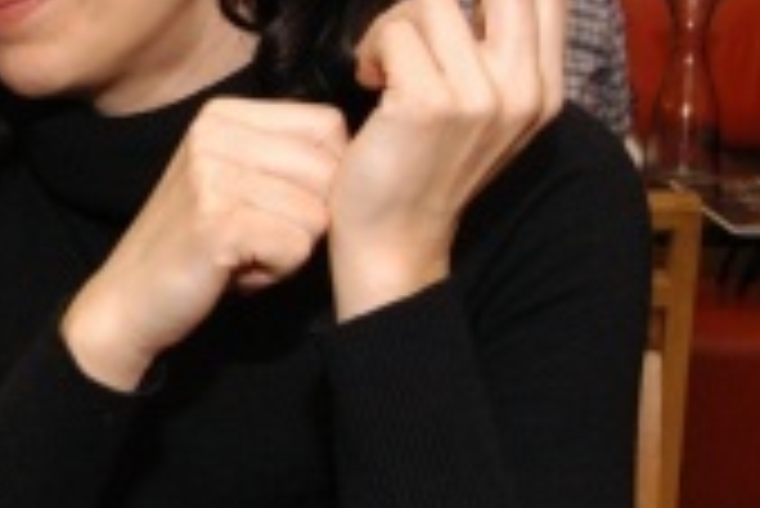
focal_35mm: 112
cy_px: 130
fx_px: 2366
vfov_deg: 12.2
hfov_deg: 17.3
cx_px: -187
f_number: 5
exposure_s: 1/60
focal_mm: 28
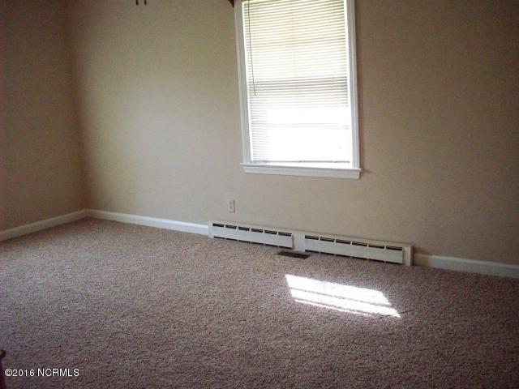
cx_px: 260
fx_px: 555
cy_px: 194
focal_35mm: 37
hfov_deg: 50.1
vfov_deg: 38.7
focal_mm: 6.2
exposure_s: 1/128
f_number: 2.8
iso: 529
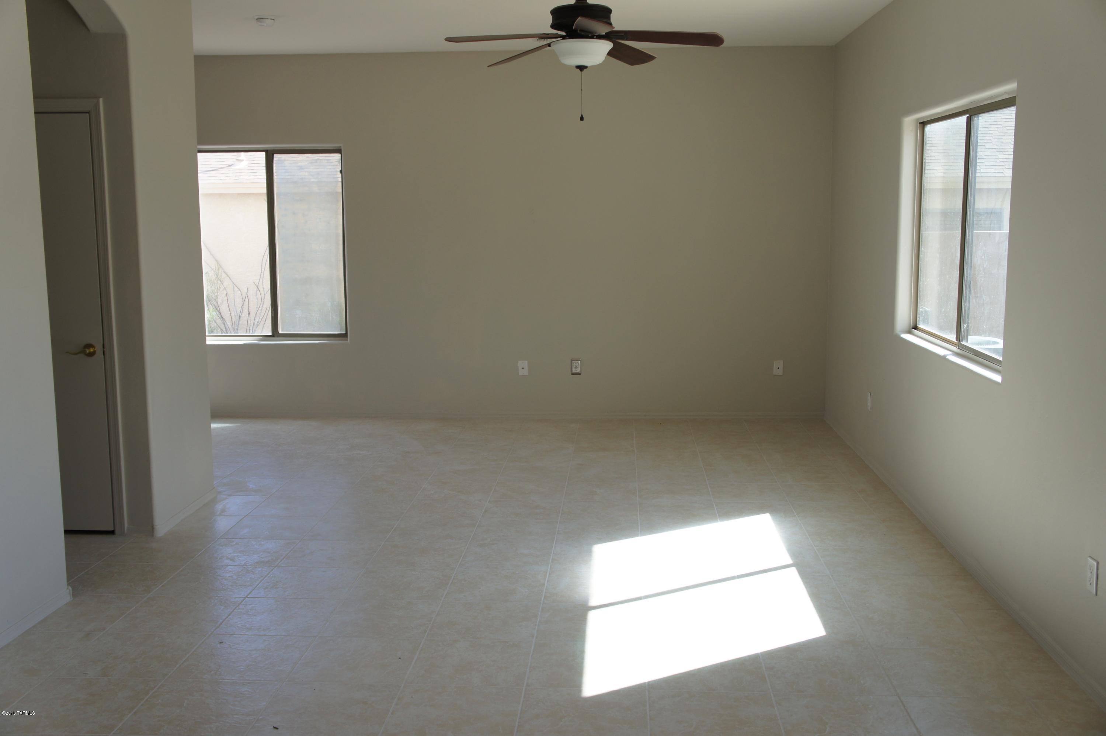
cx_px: 553
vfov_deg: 36.8
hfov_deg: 53.2
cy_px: 368
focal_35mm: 36
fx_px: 1105
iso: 200
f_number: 4.5
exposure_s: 1/250
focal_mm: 24
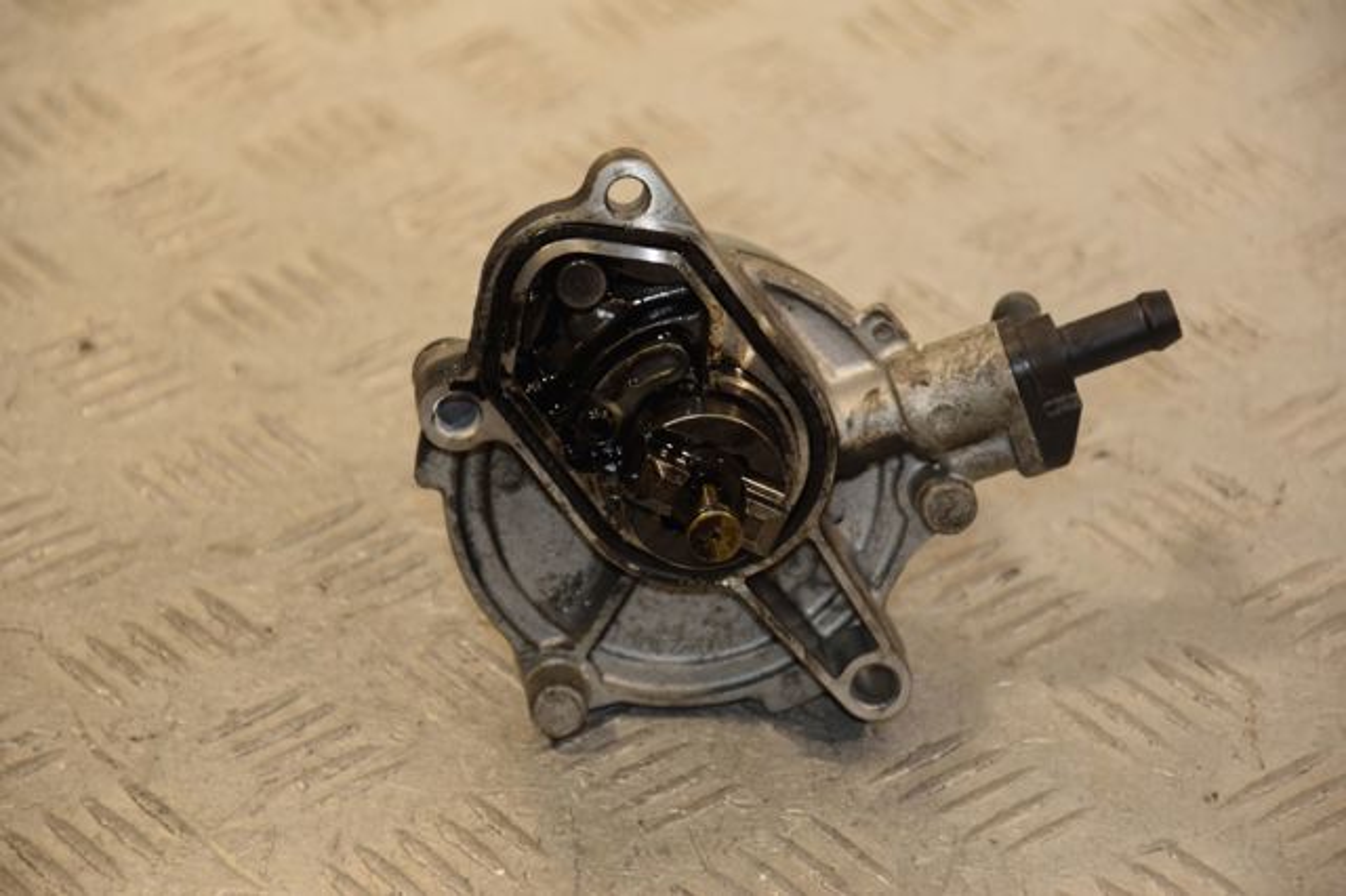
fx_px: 5885
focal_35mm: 158
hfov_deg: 13.0
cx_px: 673
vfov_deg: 8.7
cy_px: 448
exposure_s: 1/160
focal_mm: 105
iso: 800
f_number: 5.6
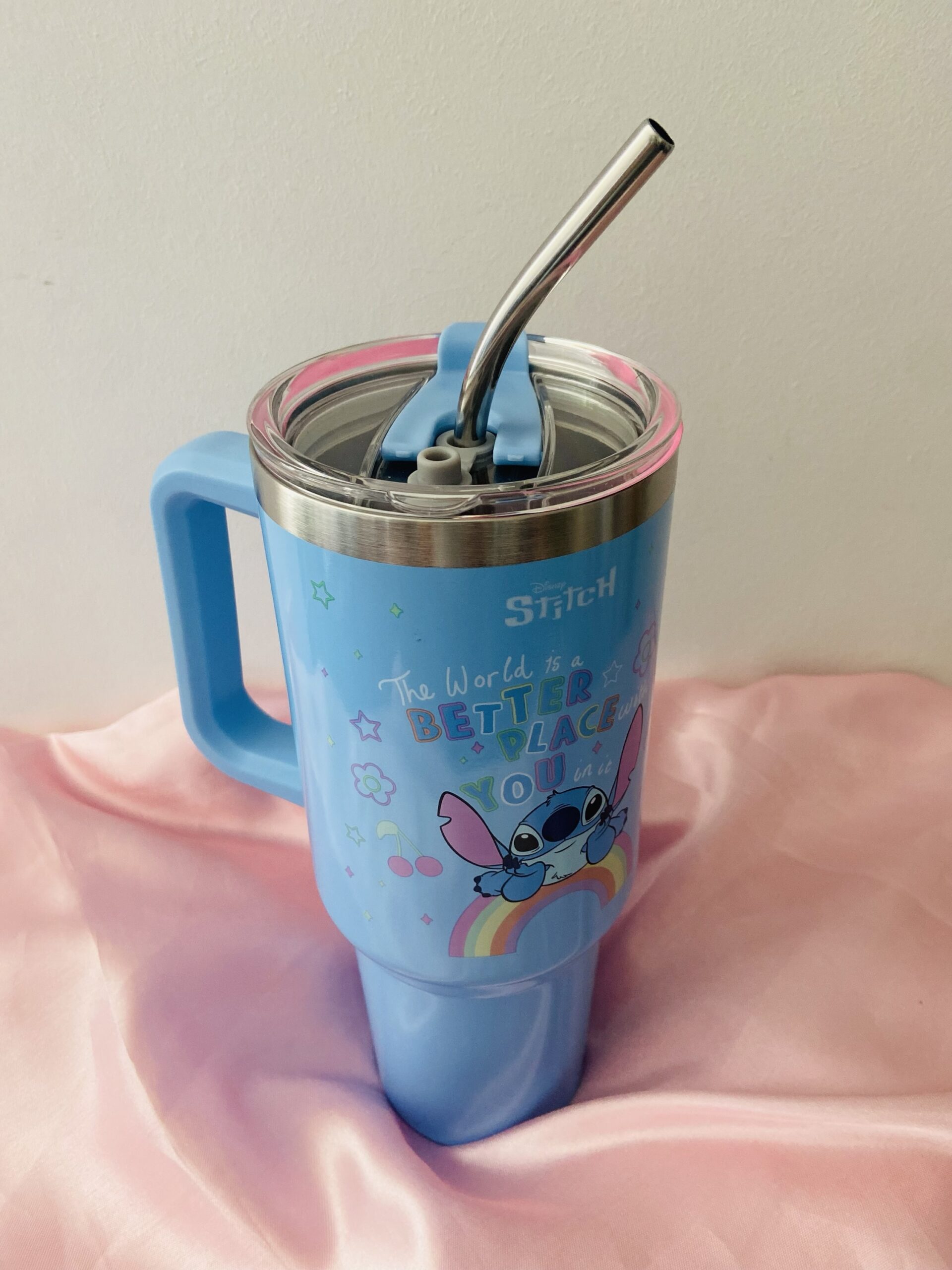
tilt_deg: -33.0
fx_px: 953
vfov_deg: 67.3
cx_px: 476
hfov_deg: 53.1
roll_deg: +2.0
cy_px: 635
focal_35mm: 26
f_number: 1.8
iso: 200
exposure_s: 1/60
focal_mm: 4.25
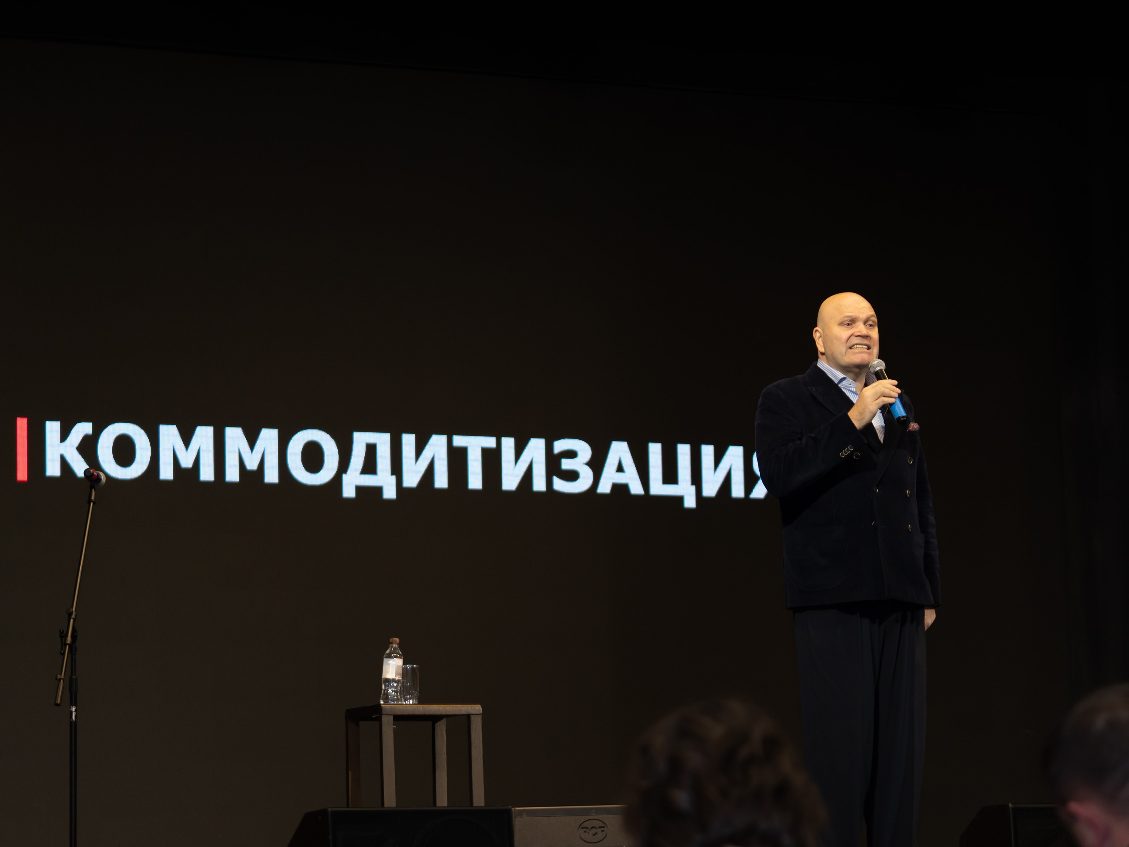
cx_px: 594
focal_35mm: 114
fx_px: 3718
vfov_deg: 13.0
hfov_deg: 17.3
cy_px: 423
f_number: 2.8
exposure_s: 1/160
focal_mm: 70
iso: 400
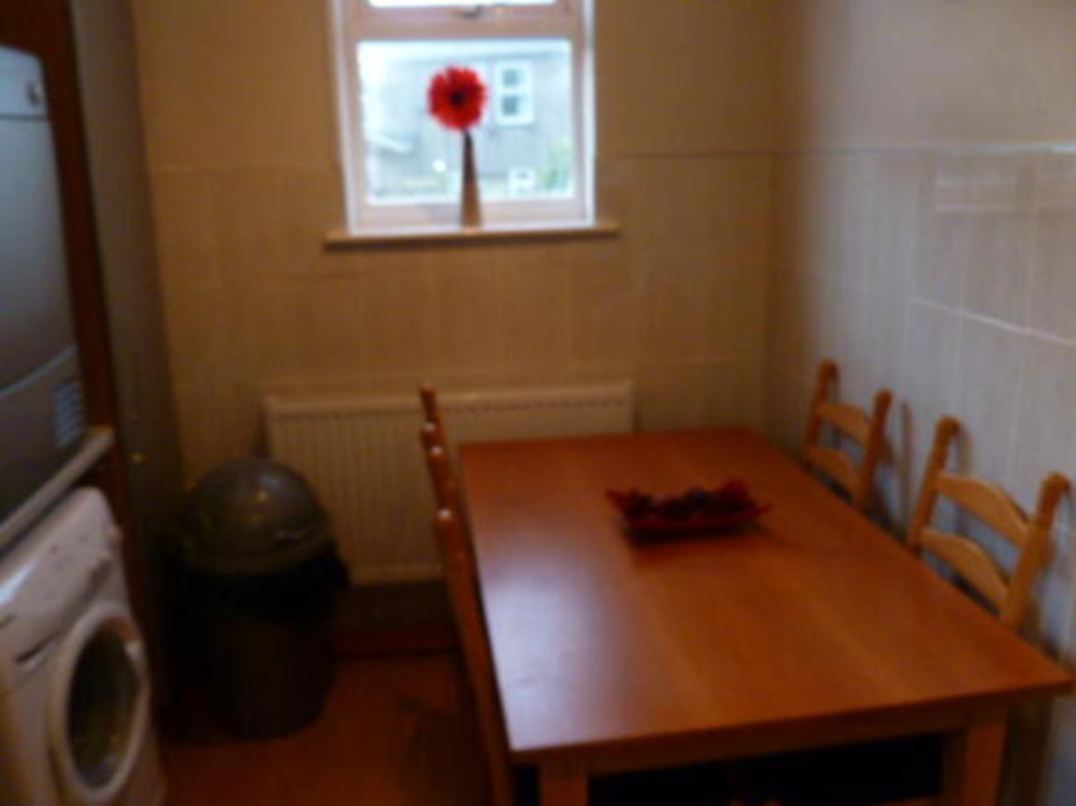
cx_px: 538
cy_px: 403
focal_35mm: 28
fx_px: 870
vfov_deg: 49.7
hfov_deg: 63.5
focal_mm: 5
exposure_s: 1/30
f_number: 3.3
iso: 320
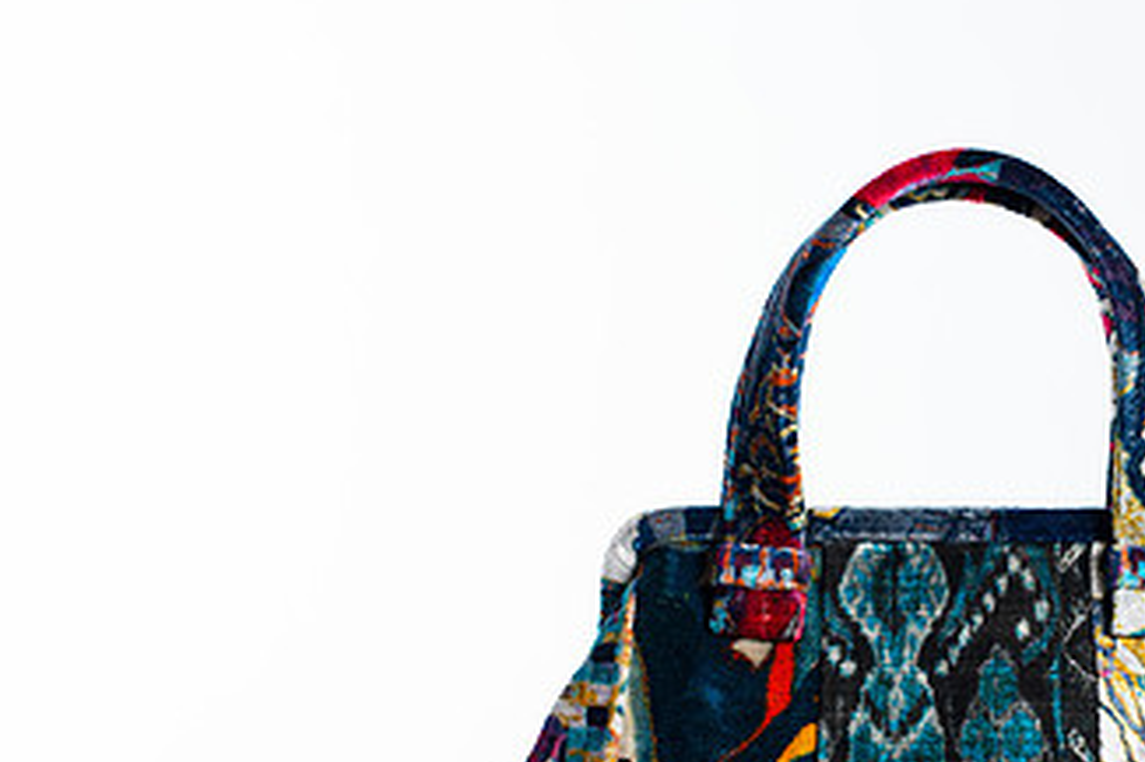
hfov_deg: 22.4
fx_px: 2829
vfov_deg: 15.2
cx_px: 997
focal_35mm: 89
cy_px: 627
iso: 200
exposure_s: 1/200
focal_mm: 50
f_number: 5.6
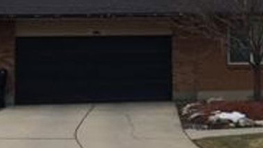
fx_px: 774
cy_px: 15
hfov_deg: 18.7
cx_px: 272
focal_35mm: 111
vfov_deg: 10.9
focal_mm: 4.15
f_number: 2.2
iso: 25
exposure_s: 1/905
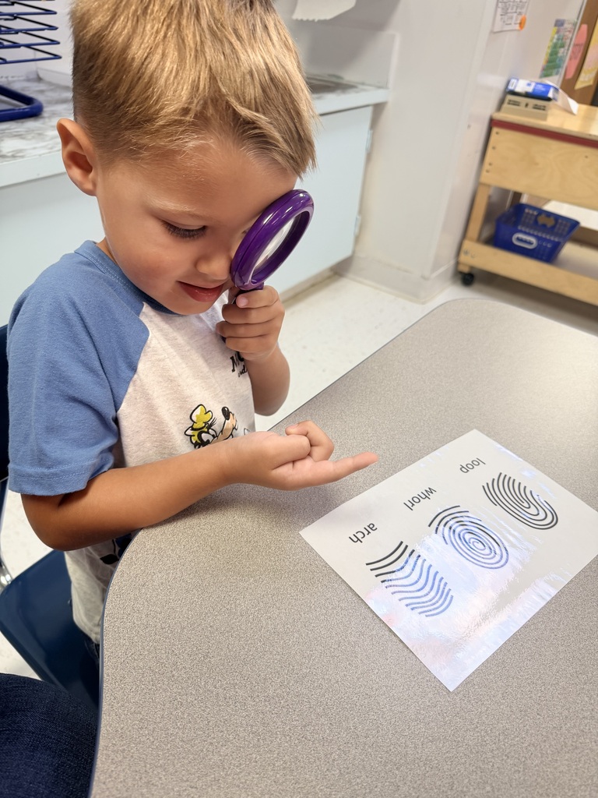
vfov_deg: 71.6
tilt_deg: -36.8
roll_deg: -5.0
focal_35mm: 24
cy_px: 399
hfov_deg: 56.8
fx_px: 553
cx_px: 299
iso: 125
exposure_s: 1/60
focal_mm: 6.76
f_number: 1.78
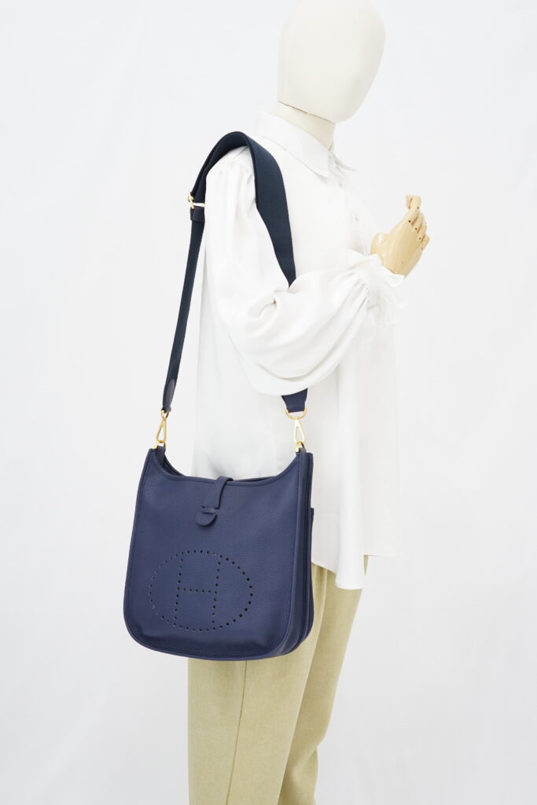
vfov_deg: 39.6
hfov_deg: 27.0
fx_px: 1118
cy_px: 402
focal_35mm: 50
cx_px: 268
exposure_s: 1/6
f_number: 6.3
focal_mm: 50
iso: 640
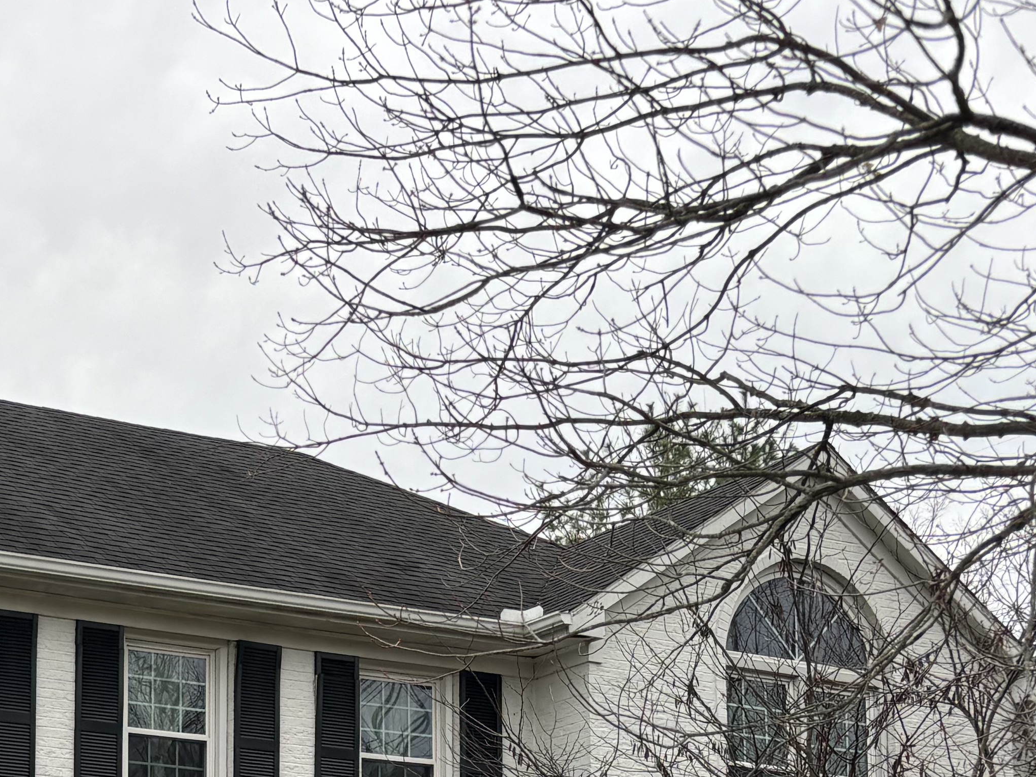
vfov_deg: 18.8
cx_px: -70
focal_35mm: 73
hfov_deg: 25.0
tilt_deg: +6.0
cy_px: 987
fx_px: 2185
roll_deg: -1.5
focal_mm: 5.96
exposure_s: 1/707
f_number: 1.6
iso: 50
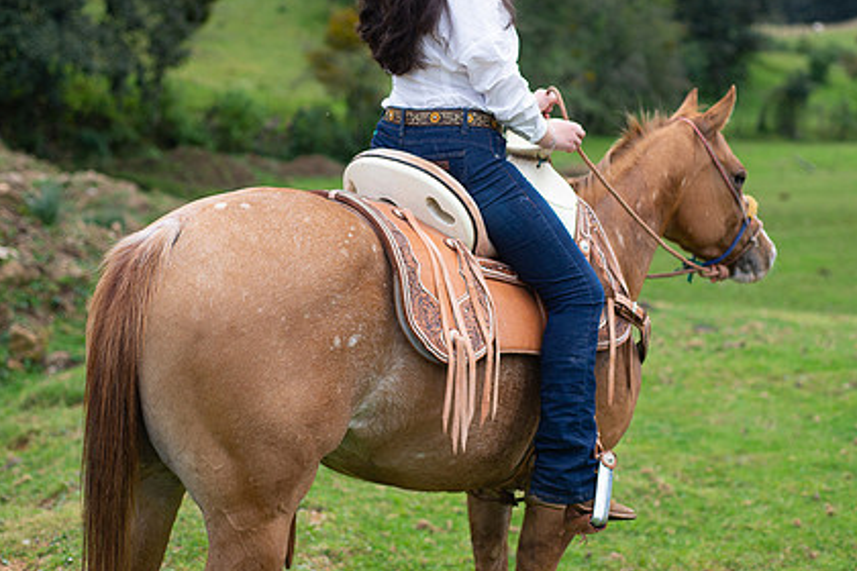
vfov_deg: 19.7
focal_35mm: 69
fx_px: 1642
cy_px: 191
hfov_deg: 29.2
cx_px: 477
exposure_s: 1/800
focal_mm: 50
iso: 400
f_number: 2.8
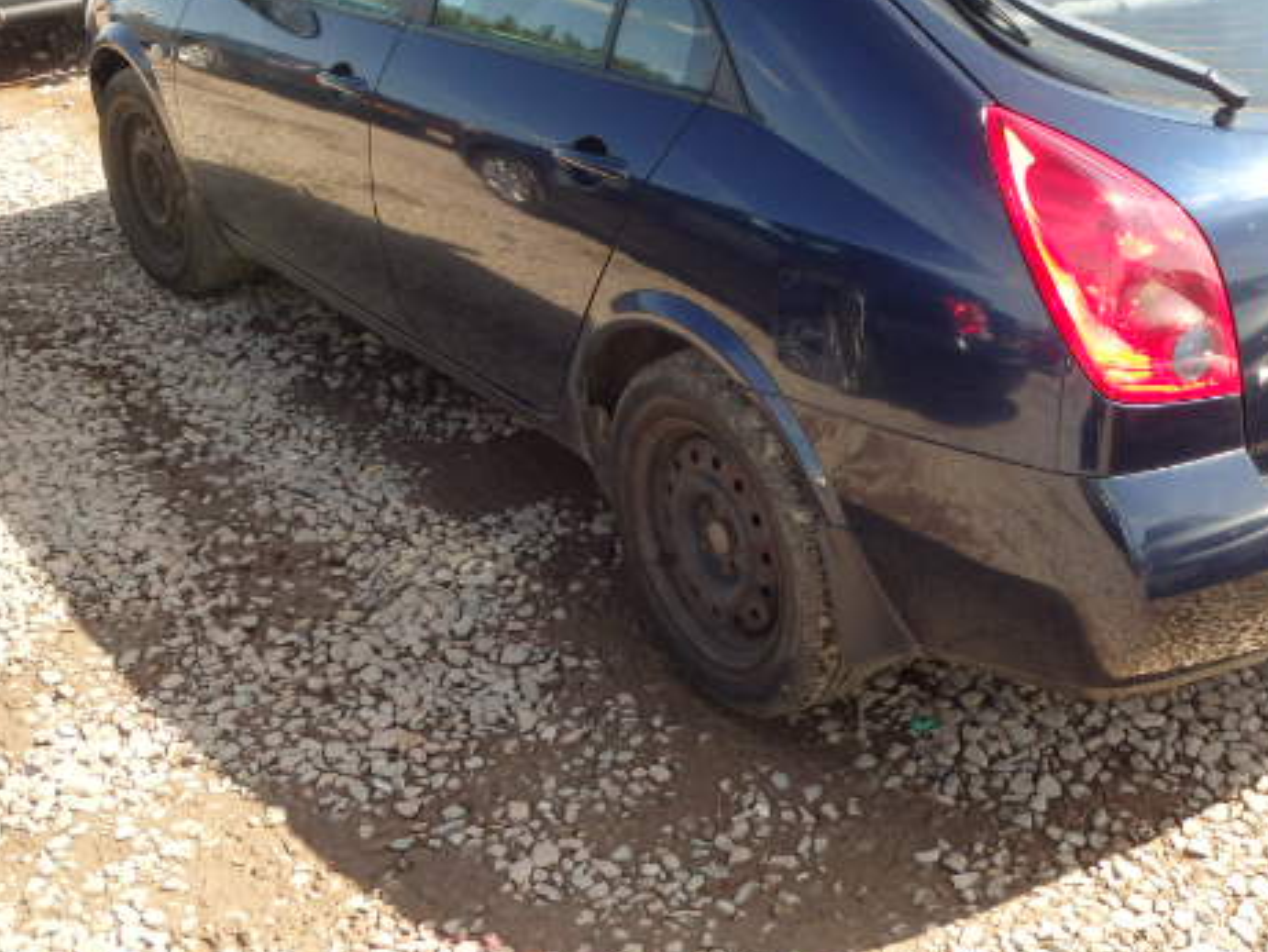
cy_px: 377
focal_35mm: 50
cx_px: 866
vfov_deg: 29.0
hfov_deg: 37.7
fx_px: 1832
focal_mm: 6.4
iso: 125
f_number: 4.5
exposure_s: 1/200
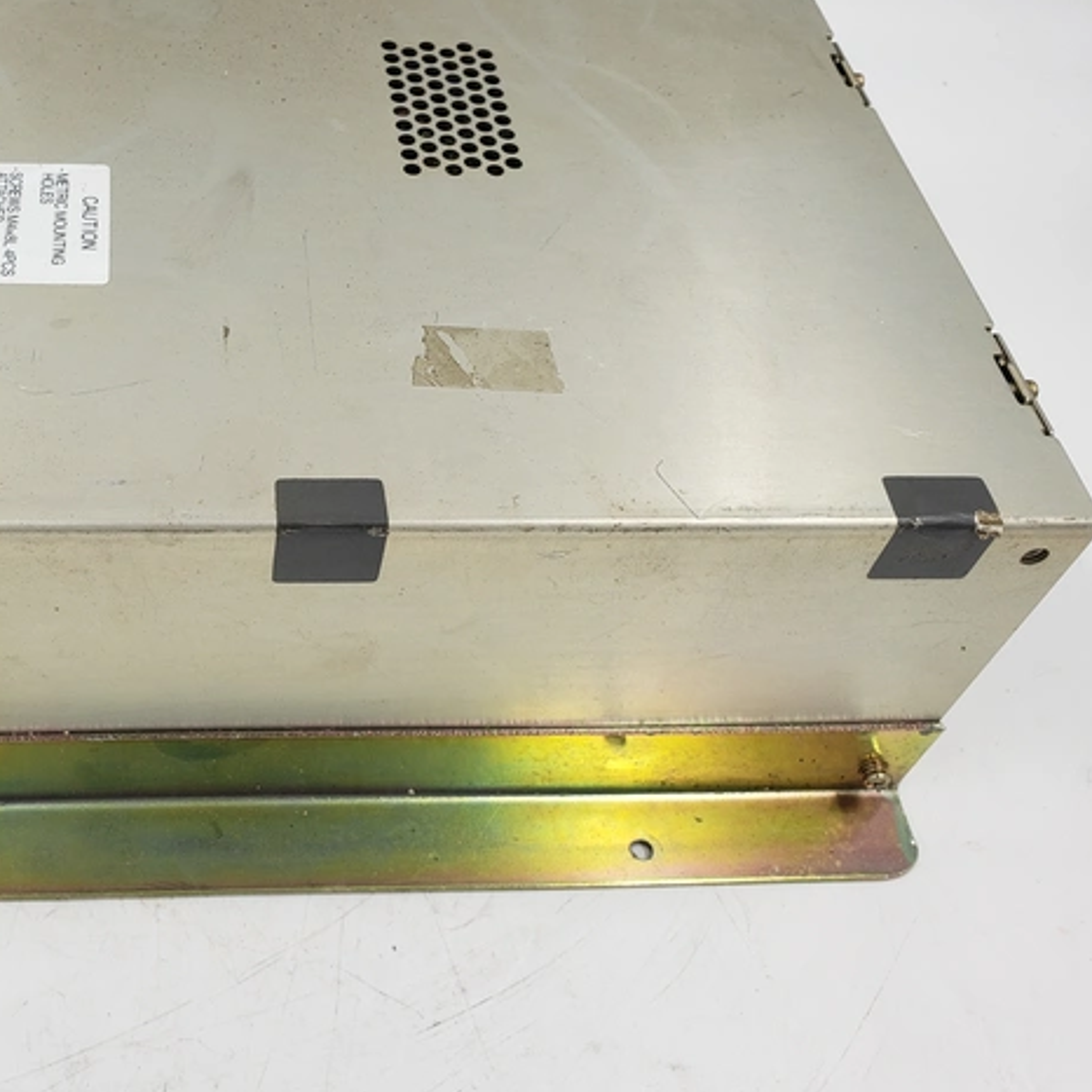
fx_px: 1321
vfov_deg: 44.9
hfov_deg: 43.4
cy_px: 514
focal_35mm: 37
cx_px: 262
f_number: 2.4
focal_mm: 4.3
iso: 50
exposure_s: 1/170
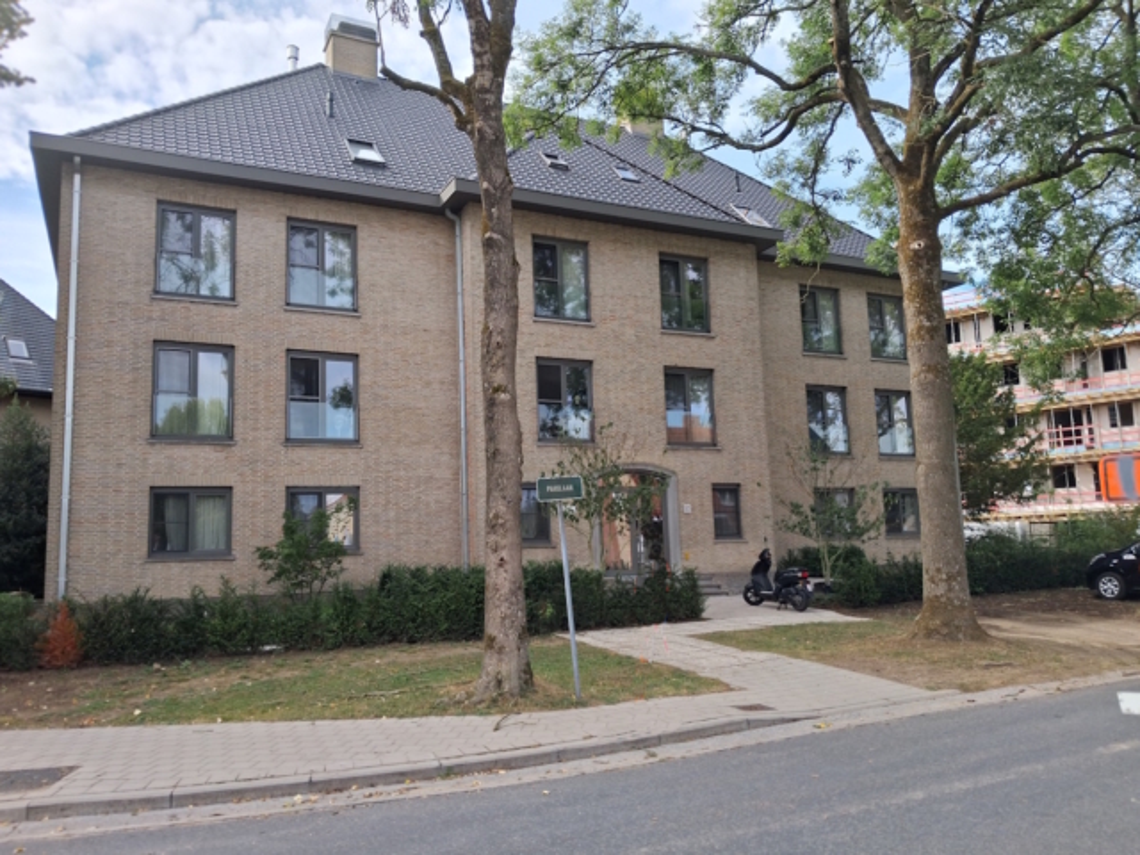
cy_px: 428
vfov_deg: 51.4
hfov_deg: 65.3
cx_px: 570
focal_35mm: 27
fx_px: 889
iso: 20
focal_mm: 4
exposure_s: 1/278
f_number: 1.8
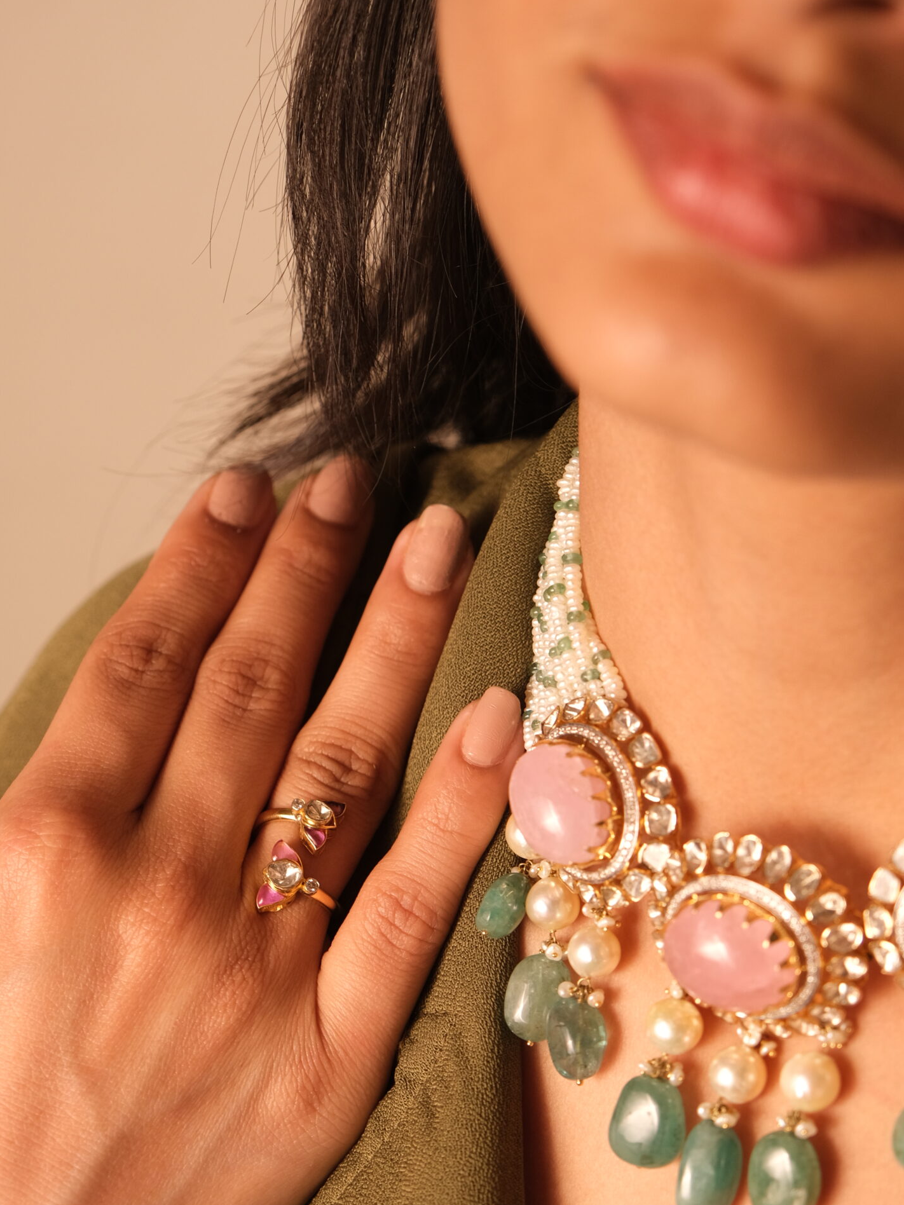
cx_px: 511
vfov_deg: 22.5
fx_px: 3029
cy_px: 650
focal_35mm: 87
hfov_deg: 17.0
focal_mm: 44.7
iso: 400
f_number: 4
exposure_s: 1/125
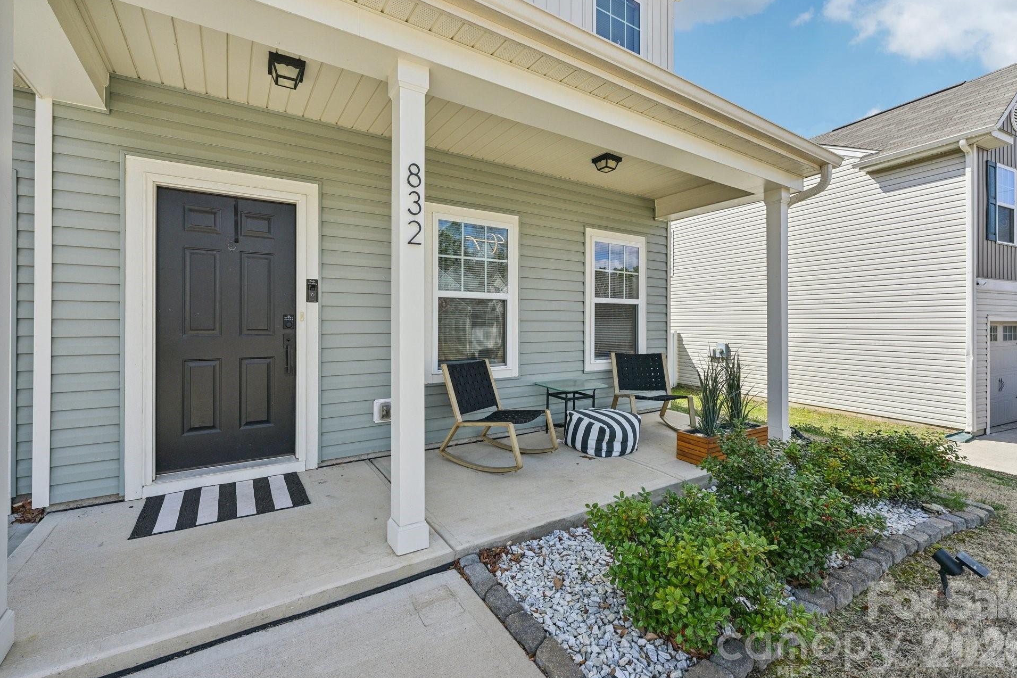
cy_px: 323
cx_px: 493
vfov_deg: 77.3
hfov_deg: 100.4
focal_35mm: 15
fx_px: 424
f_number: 8
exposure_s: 1/320
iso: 100
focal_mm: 14
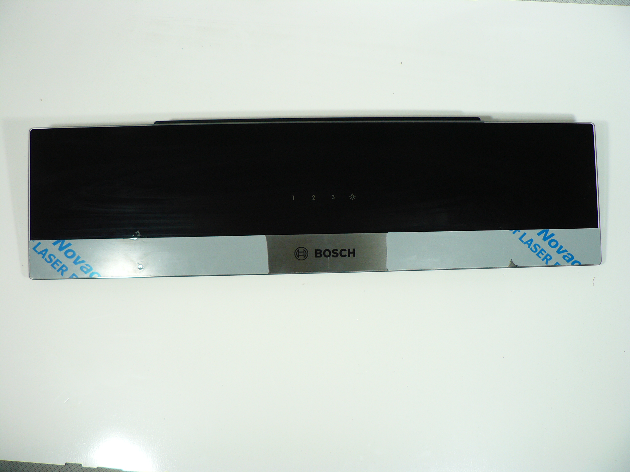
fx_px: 655
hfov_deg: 51.4
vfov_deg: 39.7
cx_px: 315
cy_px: 236
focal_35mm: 36
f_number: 2.8
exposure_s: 1/80
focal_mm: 6
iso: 100
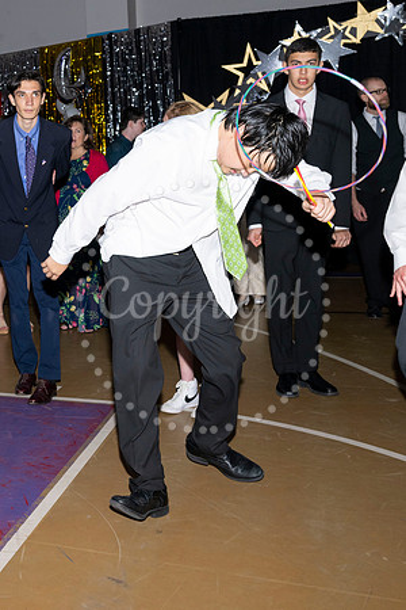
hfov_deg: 28.5
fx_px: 742
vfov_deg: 44.3
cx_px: -10
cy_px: 238
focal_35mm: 44
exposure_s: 1/100
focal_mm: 24
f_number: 5.6
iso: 320
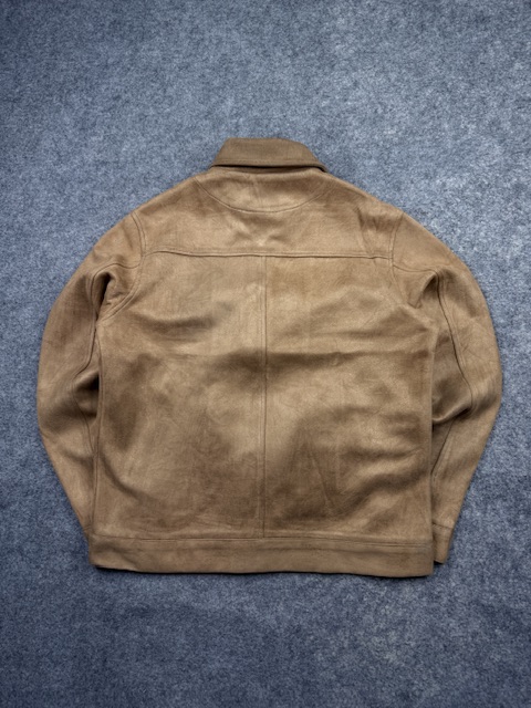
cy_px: 354
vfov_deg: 71.6
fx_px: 491
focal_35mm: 24
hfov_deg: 56.8
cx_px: 266
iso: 64
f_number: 1.78
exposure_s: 1/218
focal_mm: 6.76
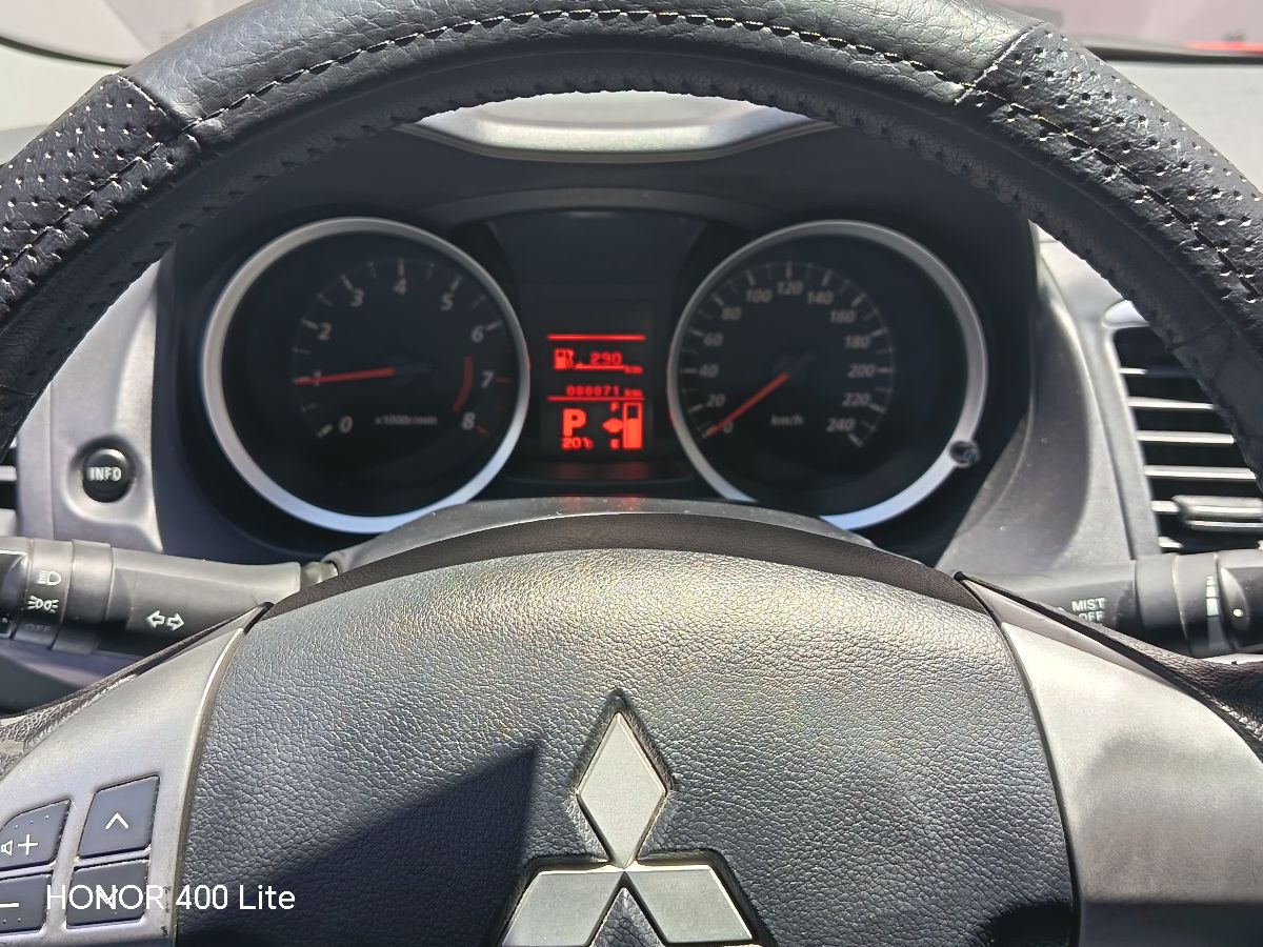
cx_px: 632
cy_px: 474
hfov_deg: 51.4
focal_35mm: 36
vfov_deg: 39.7
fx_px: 1313
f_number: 1.75
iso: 432
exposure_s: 1/120
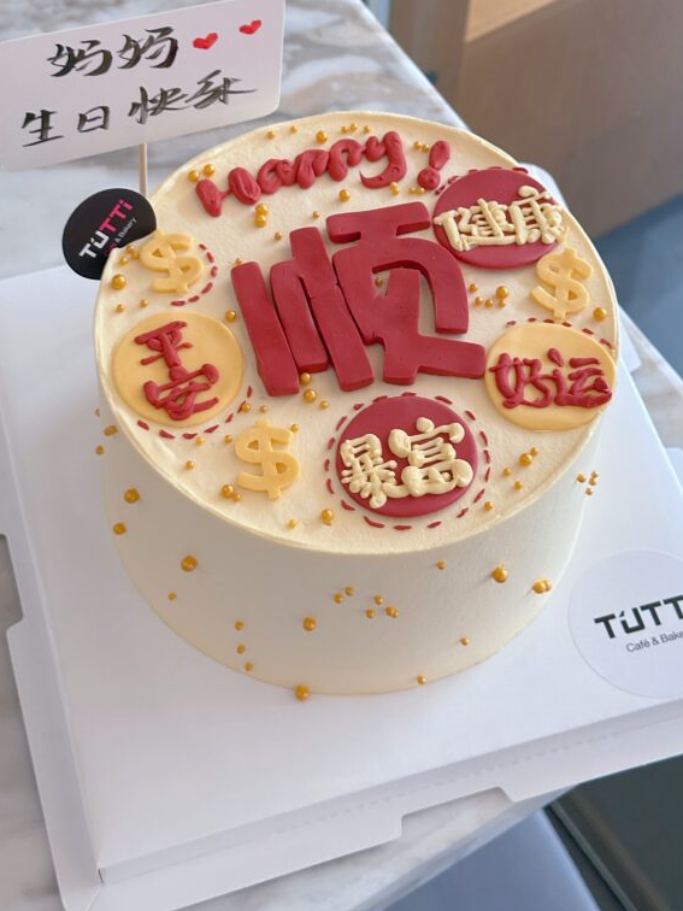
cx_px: 351
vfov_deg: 29.7
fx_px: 1710
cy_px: 337
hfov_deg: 22.6
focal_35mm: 65
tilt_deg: -55.1
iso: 64
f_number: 1.78
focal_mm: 6.86
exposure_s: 1/100
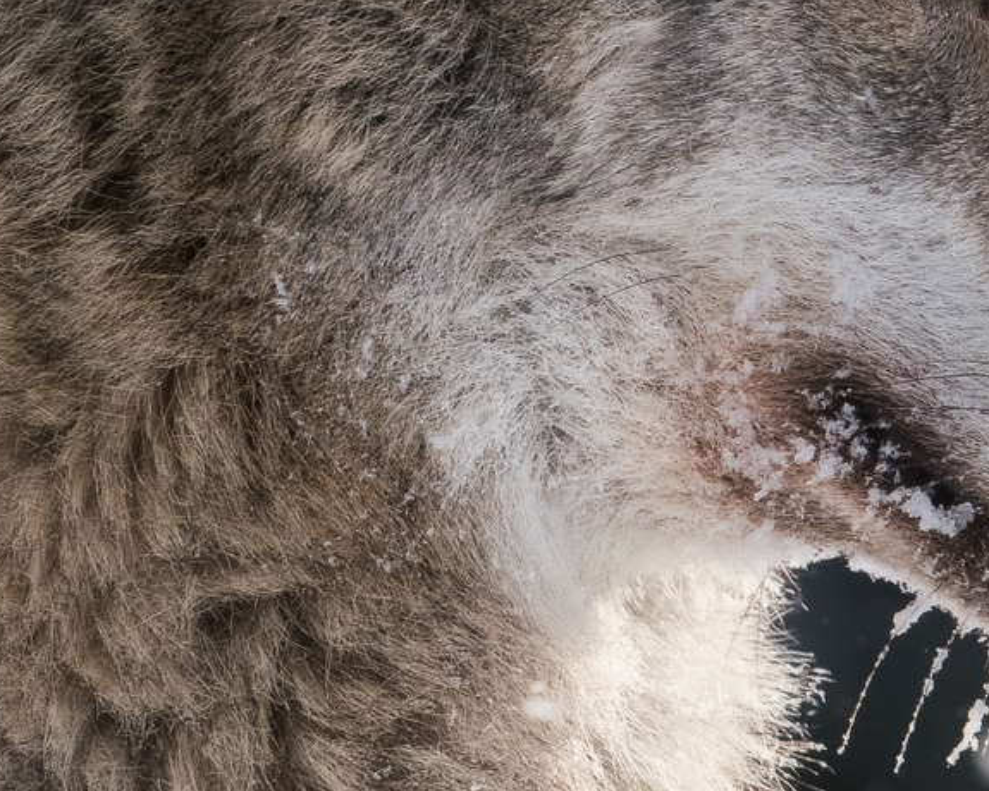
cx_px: 616
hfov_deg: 1.3
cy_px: 48
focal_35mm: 1527
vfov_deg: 1.0
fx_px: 44696
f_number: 6.3
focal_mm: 520
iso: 1600
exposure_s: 1/3200
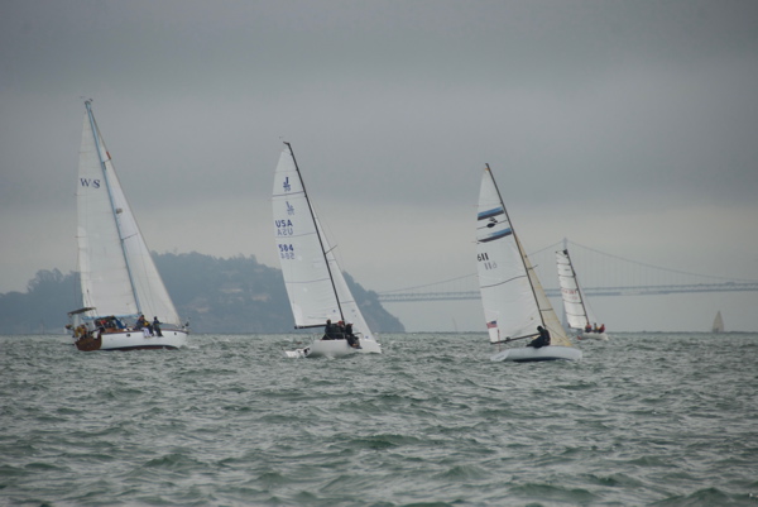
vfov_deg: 5.4
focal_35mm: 255
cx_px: 379
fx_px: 5373
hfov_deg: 8.1
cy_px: 254
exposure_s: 1/1250
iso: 250
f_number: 5.6
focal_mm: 170
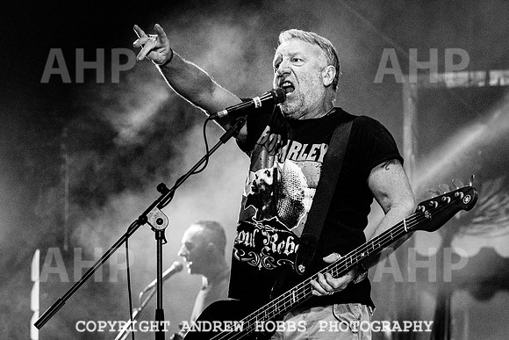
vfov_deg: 10.6
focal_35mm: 130
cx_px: 288
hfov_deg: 15.8
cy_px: 131
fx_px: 1838
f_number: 5
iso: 6400
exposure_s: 1/640
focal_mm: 102
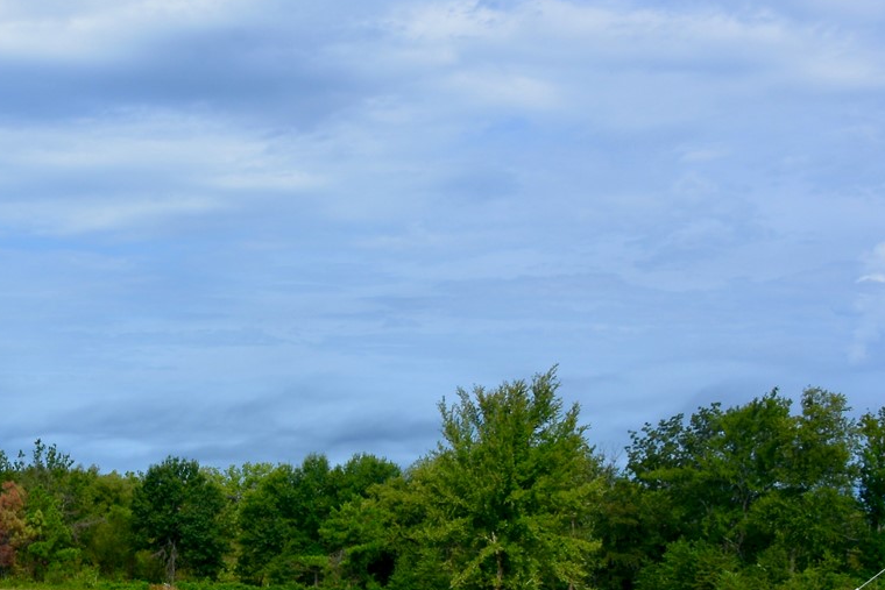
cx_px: 13
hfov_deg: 25.7
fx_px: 1844
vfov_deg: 17.8
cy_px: 569
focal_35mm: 75
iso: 320
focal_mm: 28
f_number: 11
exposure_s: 1/500
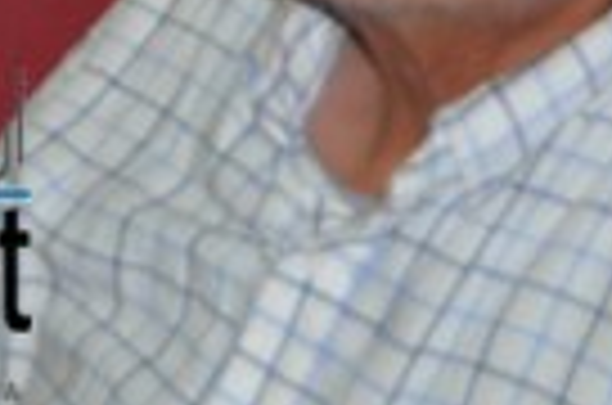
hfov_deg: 7.6
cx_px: -256
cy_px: -506
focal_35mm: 268
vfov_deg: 5.0
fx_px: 4545
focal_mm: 38
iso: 800
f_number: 4.8
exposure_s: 1/60
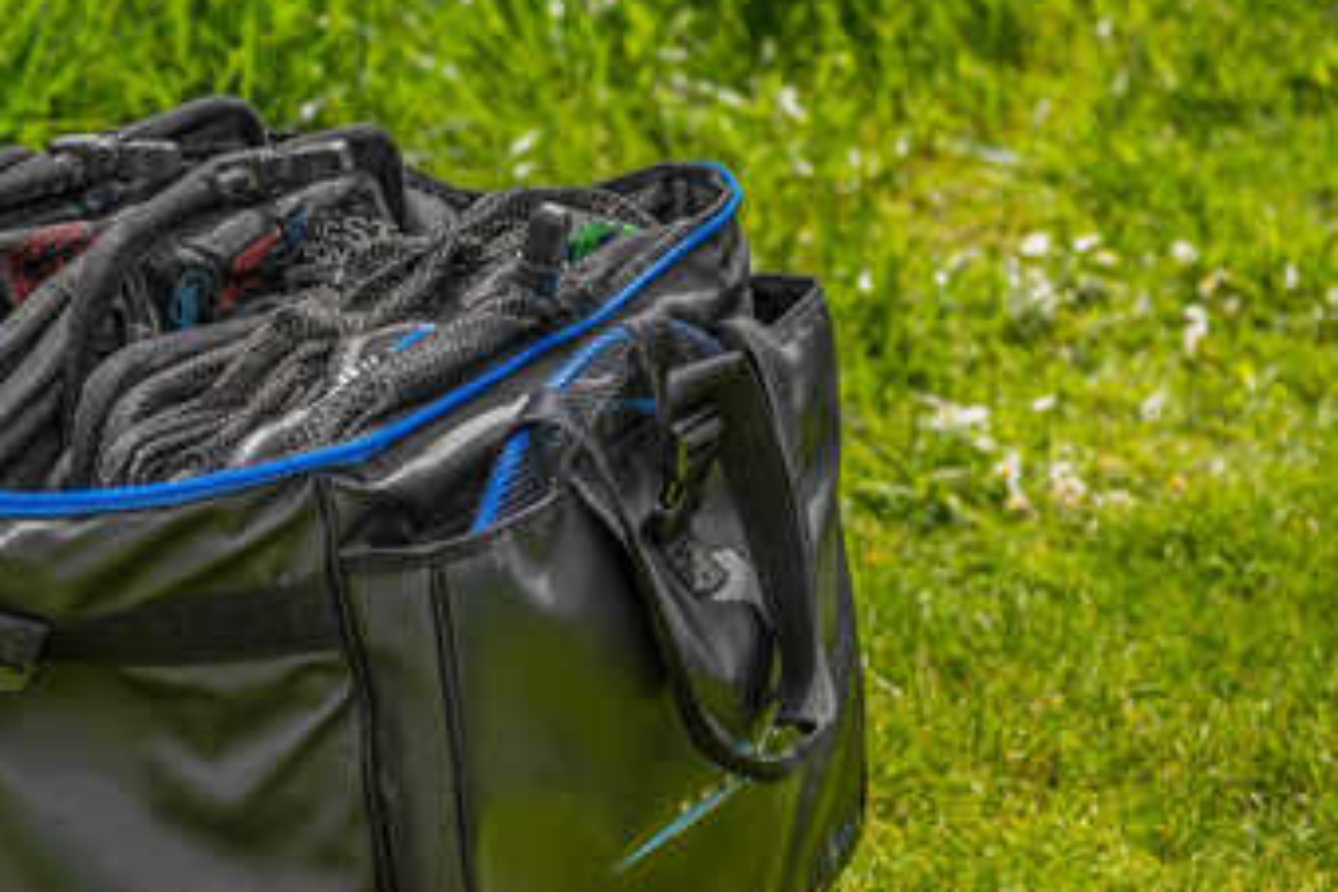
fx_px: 4608
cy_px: 604
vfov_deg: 11.0
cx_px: 260
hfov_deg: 16.4
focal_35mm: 124
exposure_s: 1/500
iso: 100
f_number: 3.5
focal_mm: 70
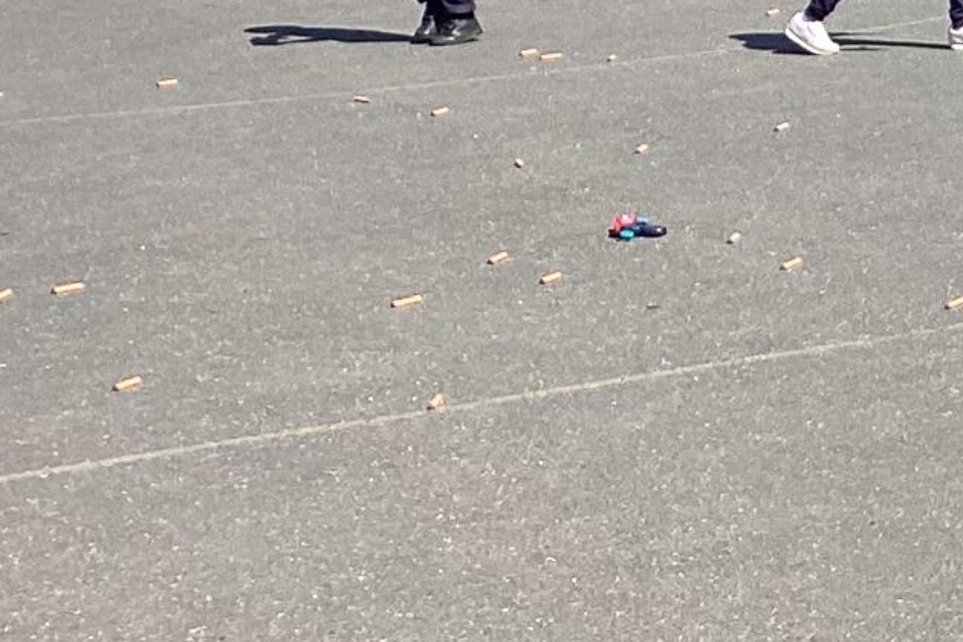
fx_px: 3504
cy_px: 384
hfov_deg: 14.6
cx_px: 1440
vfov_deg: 10.5
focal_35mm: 131
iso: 25
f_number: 2.4
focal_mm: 3.3
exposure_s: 1/1058
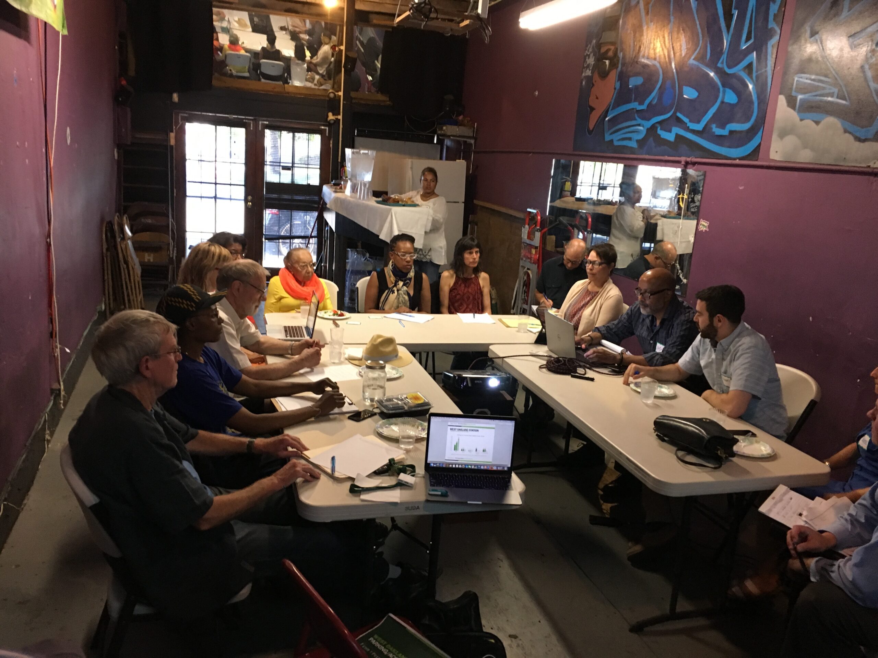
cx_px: 439
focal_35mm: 29
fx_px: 736
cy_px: 329
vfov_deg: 48.2
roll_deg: -3.5
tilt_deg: -11.5
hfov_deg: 61.7
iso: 200
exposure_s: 1/24
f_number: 2.2
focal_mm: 4.15
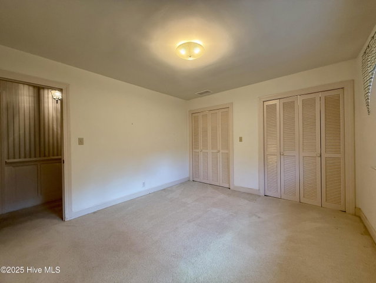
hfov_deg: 102.0
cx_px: 188
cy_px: 142
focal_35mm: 14
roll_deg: +0.6
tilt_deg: +0.1
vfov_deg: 85.7
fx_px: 152
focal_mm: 2.22
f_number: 2.2
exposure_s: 1/120
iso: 320
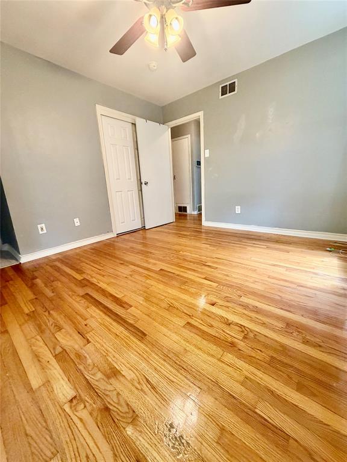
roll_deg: +3.0
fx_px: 187
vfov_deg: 102.1
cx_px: 174
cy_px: 231
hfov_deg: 85.7
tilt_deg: -13.9
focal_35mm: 14
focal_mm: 2.22
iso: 320
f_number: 2.2
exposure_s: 1/60
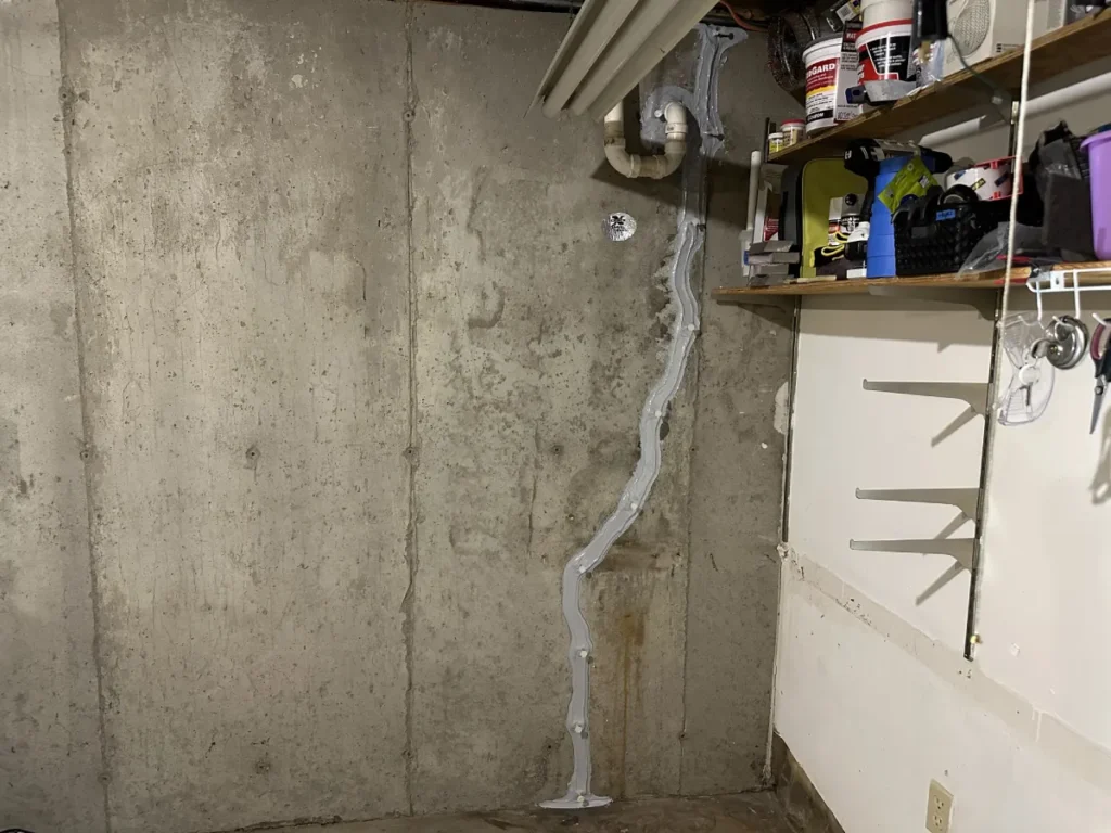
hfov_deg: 71.6
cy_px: 416
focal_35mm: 24
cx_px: 556
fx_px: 770
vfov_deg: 56.8
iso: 500
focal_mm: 6.86
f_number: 1.78
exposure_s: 1/60
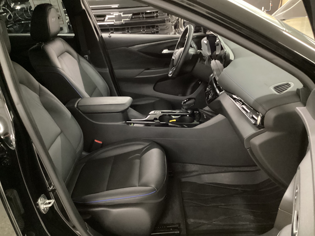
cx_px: 158
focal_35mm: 31
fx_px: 282
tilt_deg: -25.3
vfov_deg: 45.4
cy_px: 118
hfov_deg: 58.4
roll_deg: +2.8
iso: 640
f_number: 2.4
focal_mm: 3.3
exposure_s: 1/15
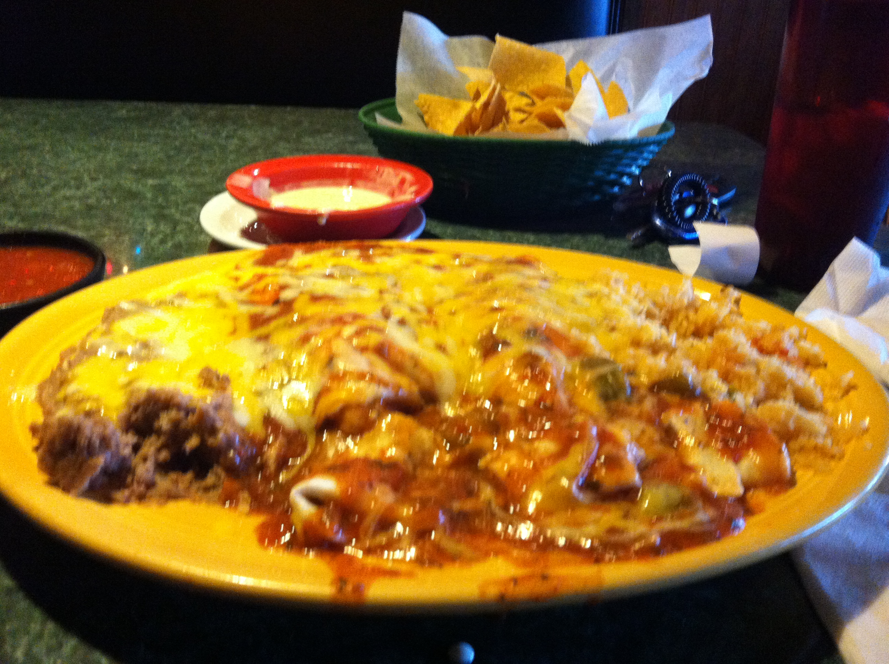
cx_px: 444
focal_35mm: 35
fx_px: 898
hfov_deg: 52.7
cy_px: 332
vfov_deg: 40.6
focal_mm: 3.85
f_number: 2.8
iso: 400
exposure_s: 1/15
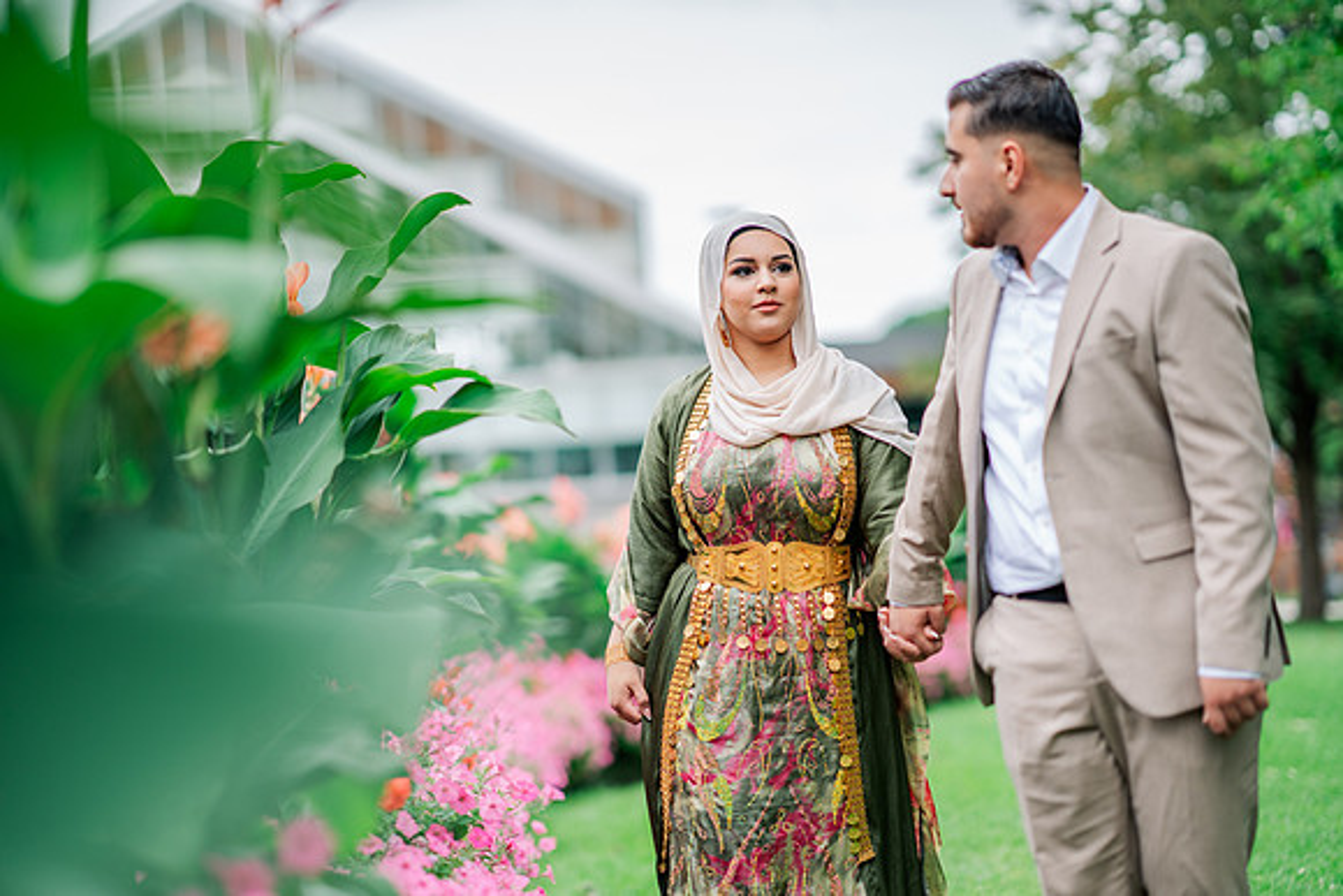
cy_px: 448
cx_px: 672
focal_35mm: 85
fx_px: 3172
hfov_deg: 23.9
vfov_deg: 16.1
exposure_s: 1/2500
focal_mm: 85
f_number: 1.4
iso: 100
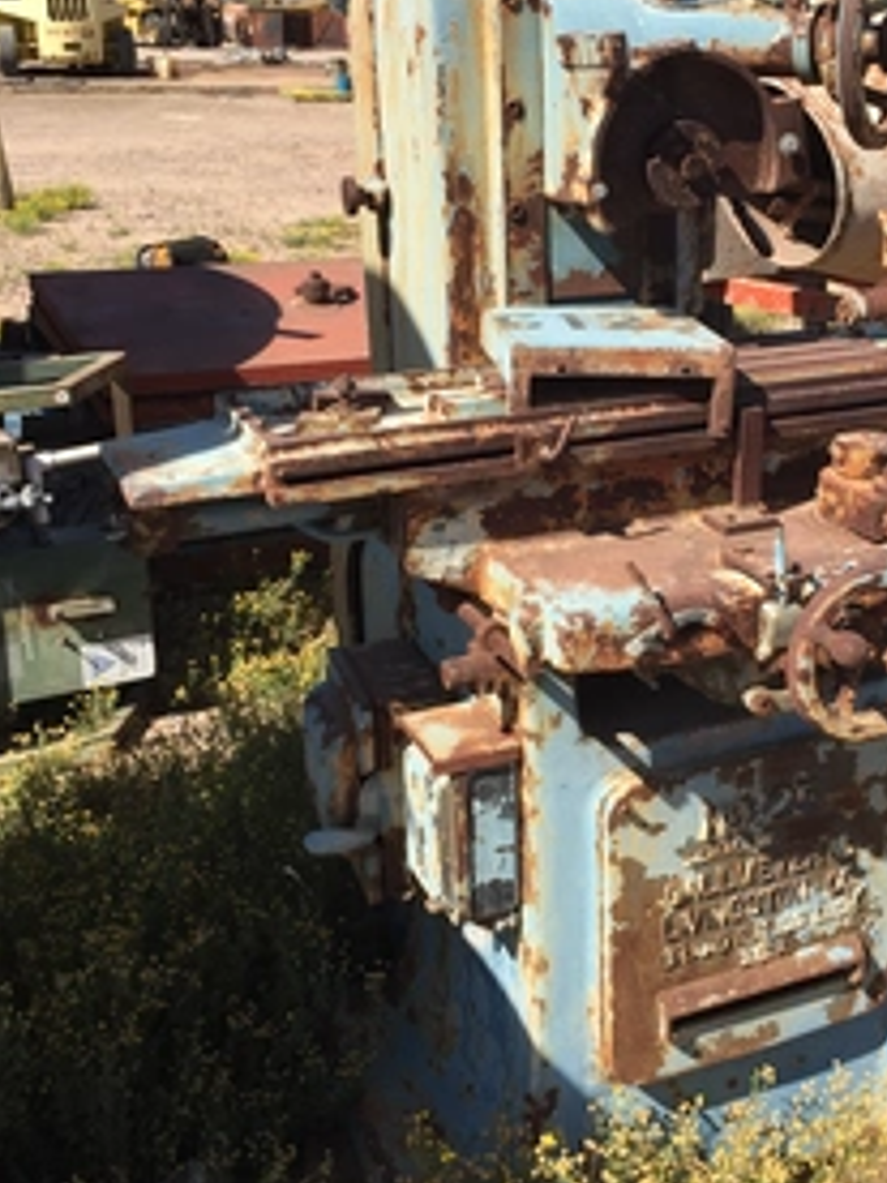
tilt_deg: -21.1
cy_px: 510
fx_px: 1435
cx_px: 570
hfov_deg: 34.1
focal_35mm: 42
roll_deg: -3.9
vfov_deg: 44.7
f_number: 2.2
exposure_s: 1/1721
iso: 32
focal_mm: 4.15
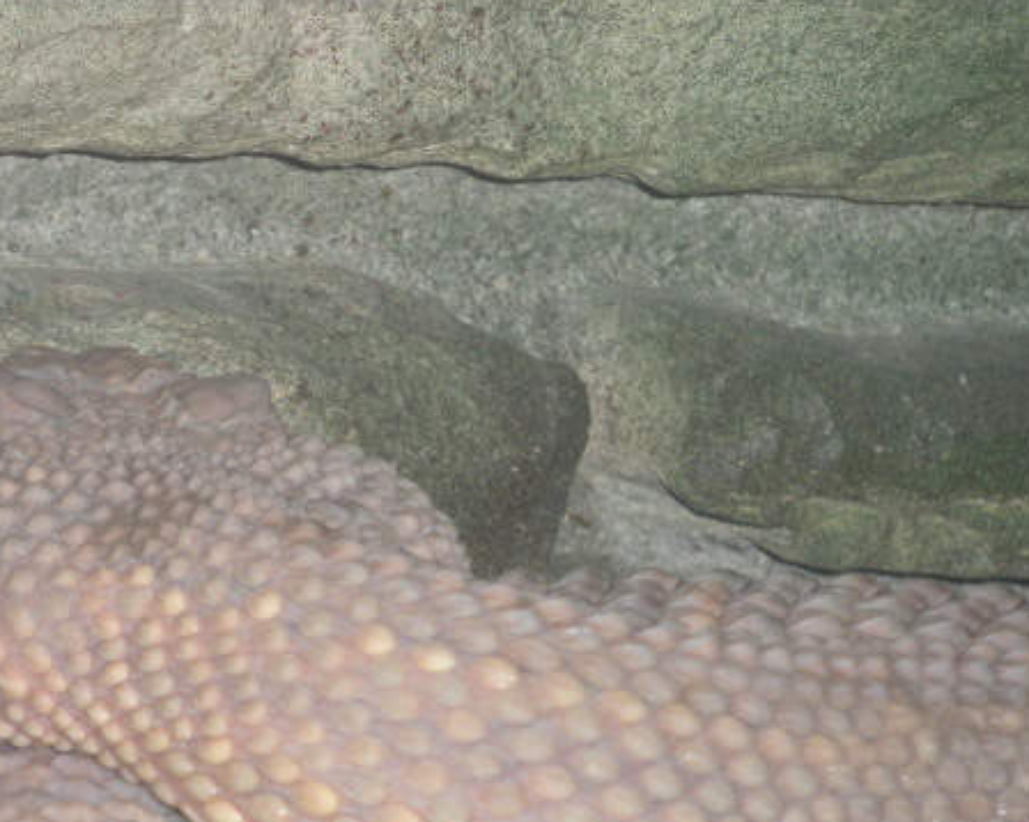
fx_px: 9559
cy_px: 553
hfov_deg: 6.2
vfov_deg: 4.9
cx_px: 124
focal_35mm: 314
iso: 64
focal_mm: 31.5
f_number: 5.6
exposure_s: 1/125
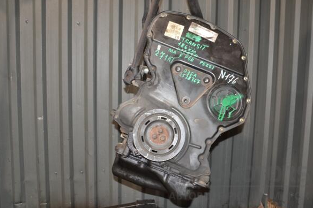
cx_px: 159
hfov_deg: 50.1
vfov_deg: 34.6
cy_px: 103
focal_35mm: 39
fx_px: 335
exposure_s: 1/60
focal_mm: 25
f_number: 5
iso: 800
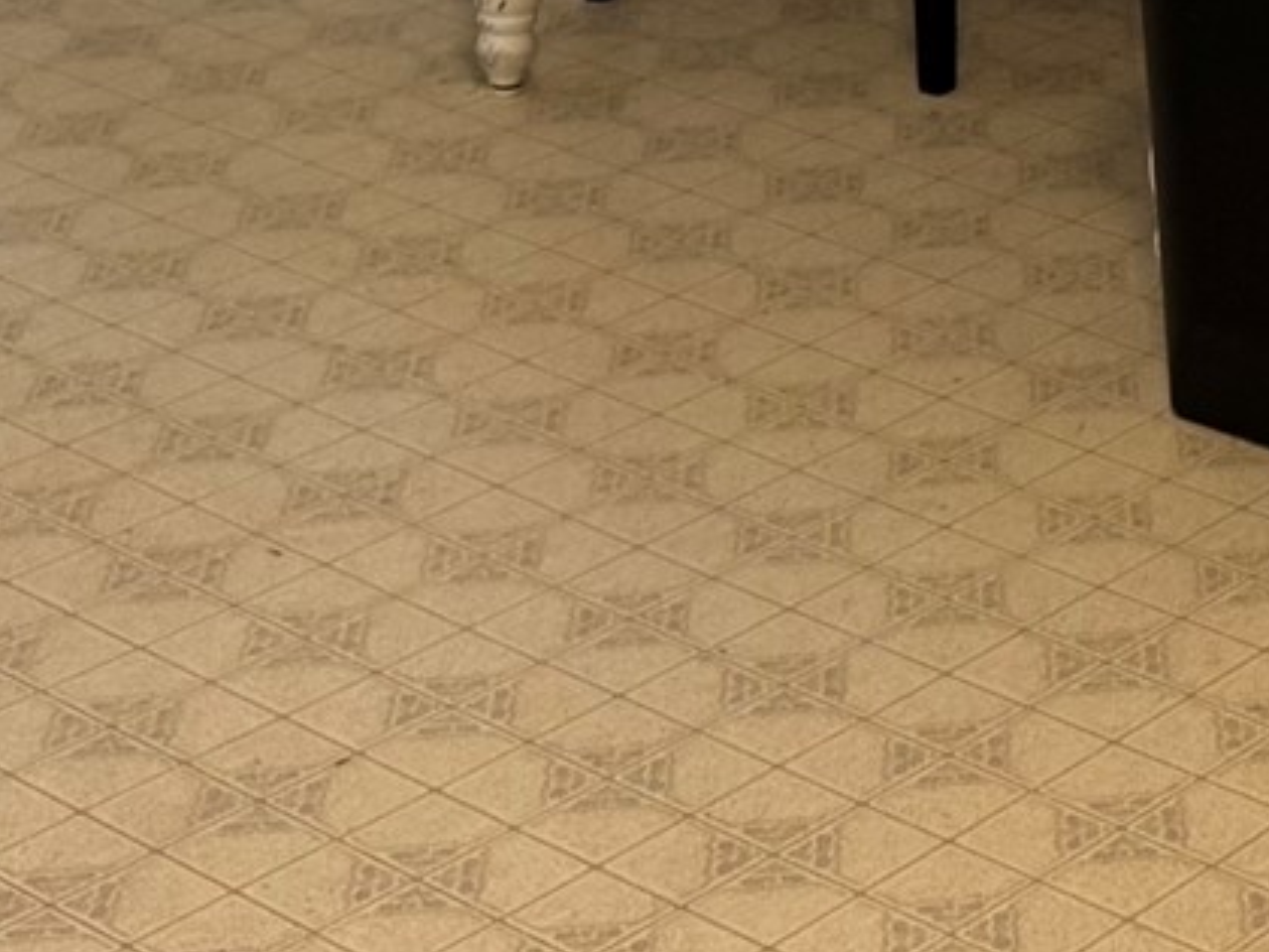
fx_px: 4289
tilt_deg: -10.3
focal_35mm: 117
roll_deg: +0.0
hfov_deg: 16.0
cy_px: -831
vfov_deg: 11.6
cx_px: 1656
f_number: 1.78
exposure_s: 1/60
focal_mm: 6.76
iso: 160
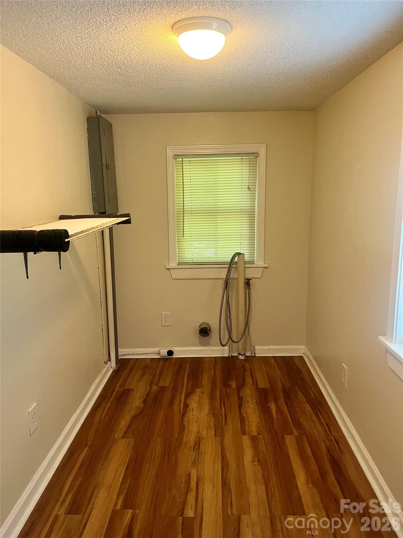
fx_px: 404
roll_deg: +1.2
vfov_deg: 67.3
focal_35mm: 26
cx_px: 202
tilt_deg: -7.6
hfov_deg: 53.1
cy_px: 269
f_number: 1.6
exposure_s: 1/60
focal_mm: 5.1
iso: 200
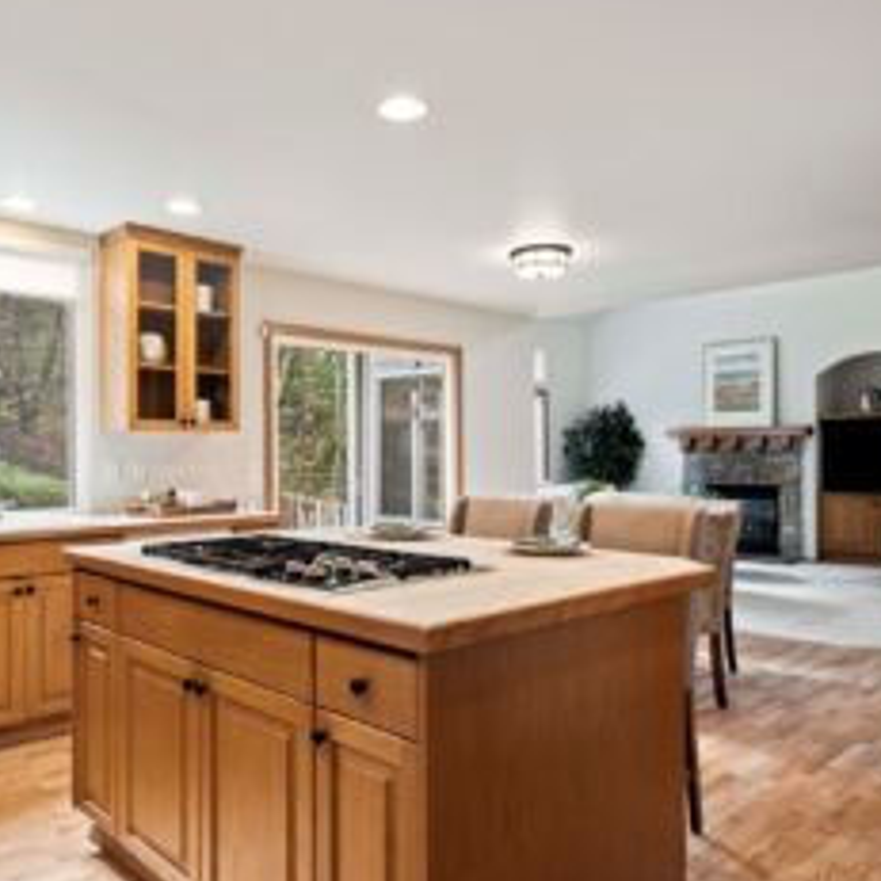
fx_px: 720
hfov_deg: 62.4
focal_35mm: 25
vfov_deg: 62.9
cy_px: 456
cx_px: 355
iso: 400
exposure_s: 1.5
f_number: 8
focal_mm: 11.5
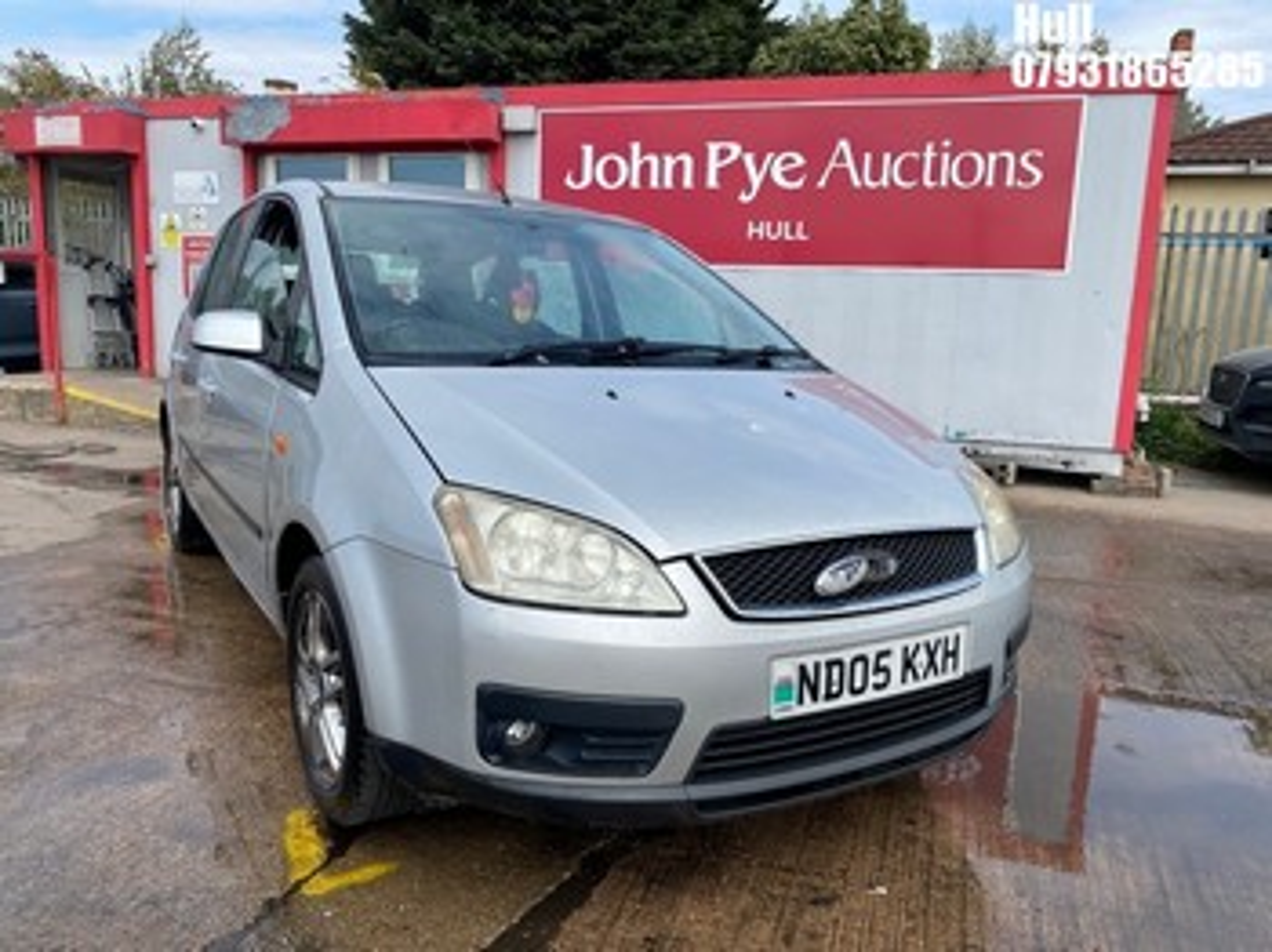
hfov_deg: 67.3
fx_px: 955
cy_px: 476
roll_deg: -1.7
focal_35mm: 26
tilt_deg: -10.0
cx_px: 636
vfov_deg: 53.0
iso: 32
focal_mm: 4.25
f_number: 1.8
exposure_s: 1/2315
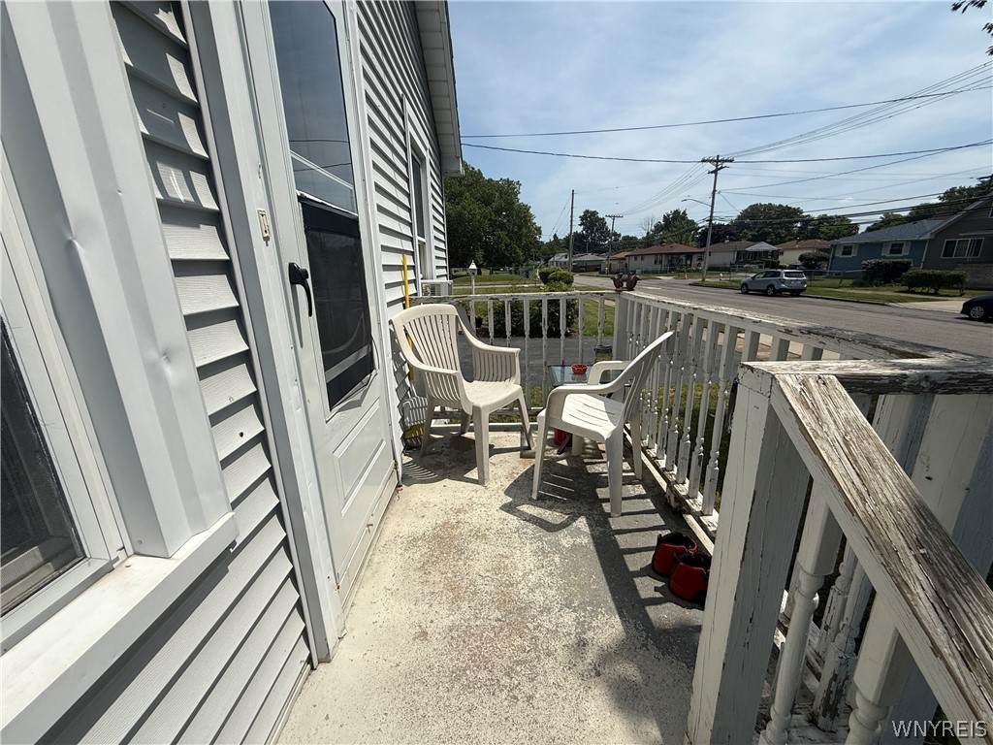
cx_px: 496
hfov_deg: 102.1
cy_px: 372
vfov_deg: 85.7
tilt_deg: -14.4
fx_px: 402
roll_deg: +1.3
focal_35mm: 14
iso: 50
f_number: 2.2
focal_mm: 2.22
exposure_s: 1/3289
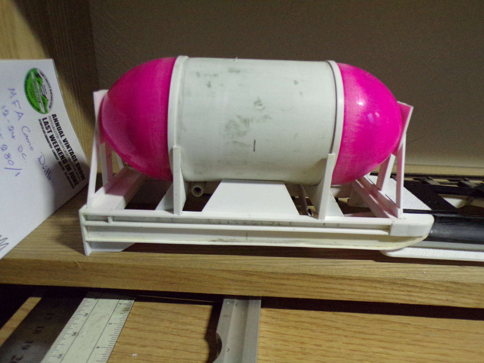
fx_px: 336
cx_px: 242
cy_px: 182
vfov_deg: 56.8
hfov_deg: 71.6
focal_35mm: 24
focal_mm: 4.3
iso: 524
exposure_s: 1/17
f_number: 3
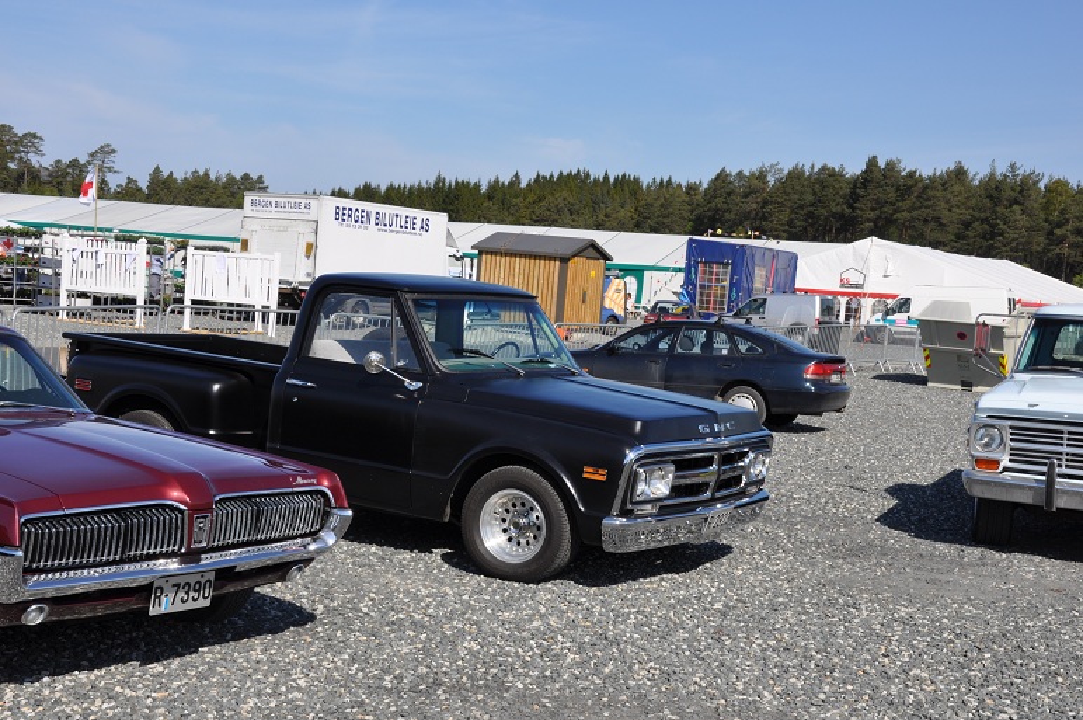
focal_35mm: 52
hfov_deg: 37.9
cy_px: 360
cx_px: 542
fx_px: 1578
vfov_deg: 25.7
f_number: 14
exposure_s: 1/200
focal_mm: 35
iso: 200
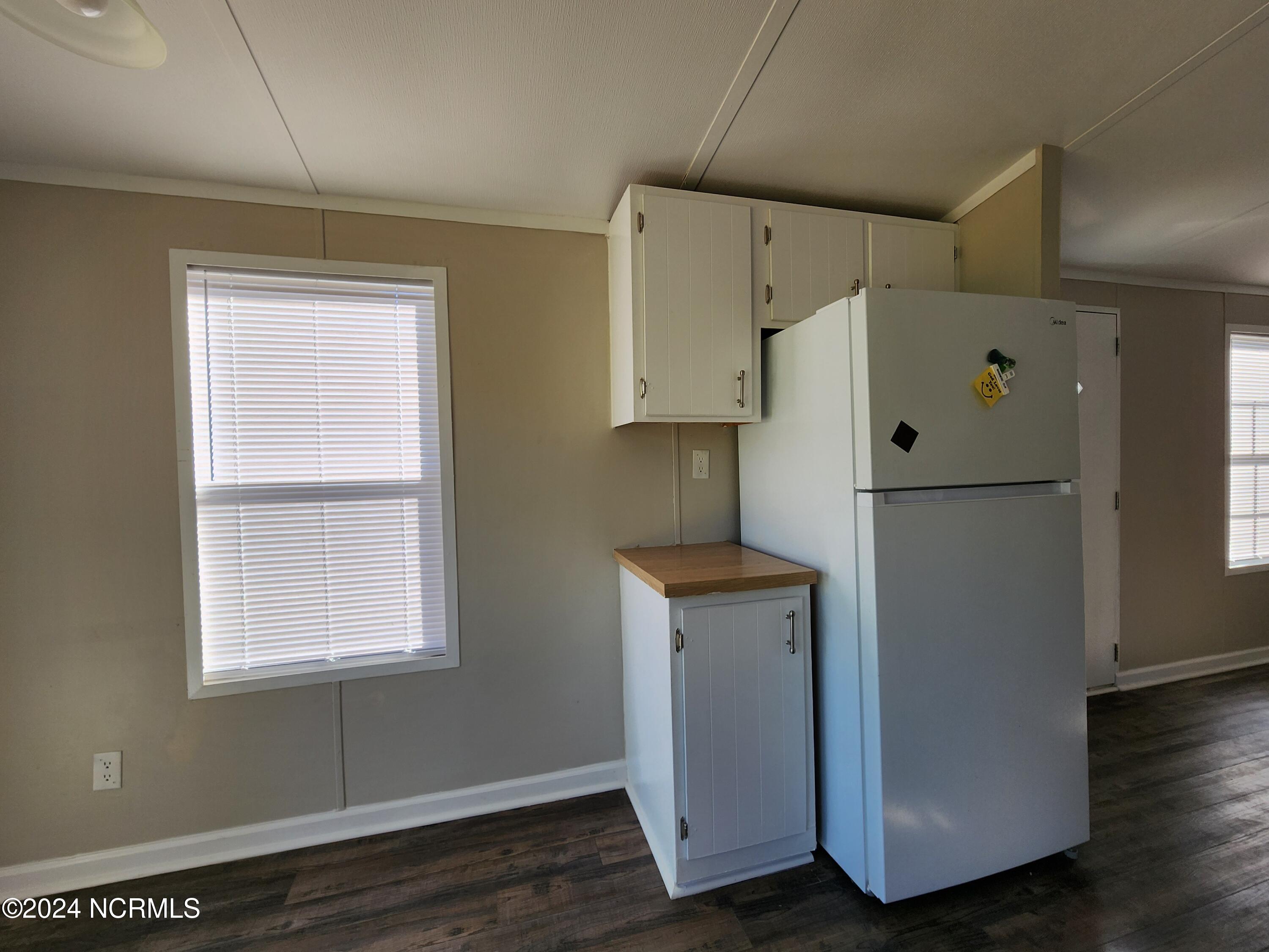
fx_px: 477
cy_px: 476
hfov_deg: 106.2
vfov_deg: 89.9
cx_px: 634
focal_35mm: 13
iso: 50
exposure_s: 1/165
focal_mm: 2.2
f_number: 2.2
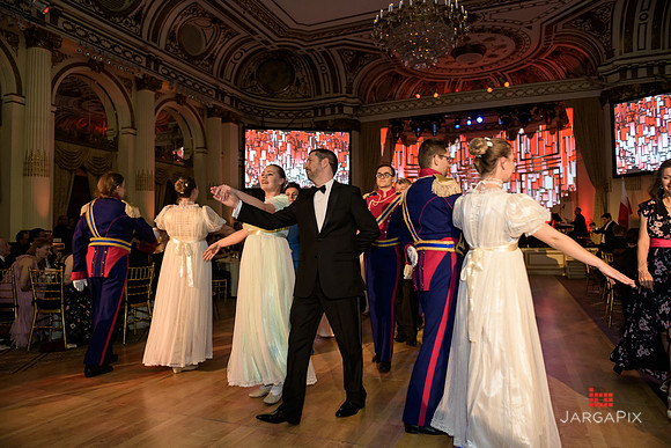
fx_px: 447
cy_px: 224
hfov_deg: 73.7
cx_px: 336
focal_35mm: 24
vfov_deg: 53.2
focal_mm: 24
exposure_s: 1/125
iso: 1600
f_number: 3.2
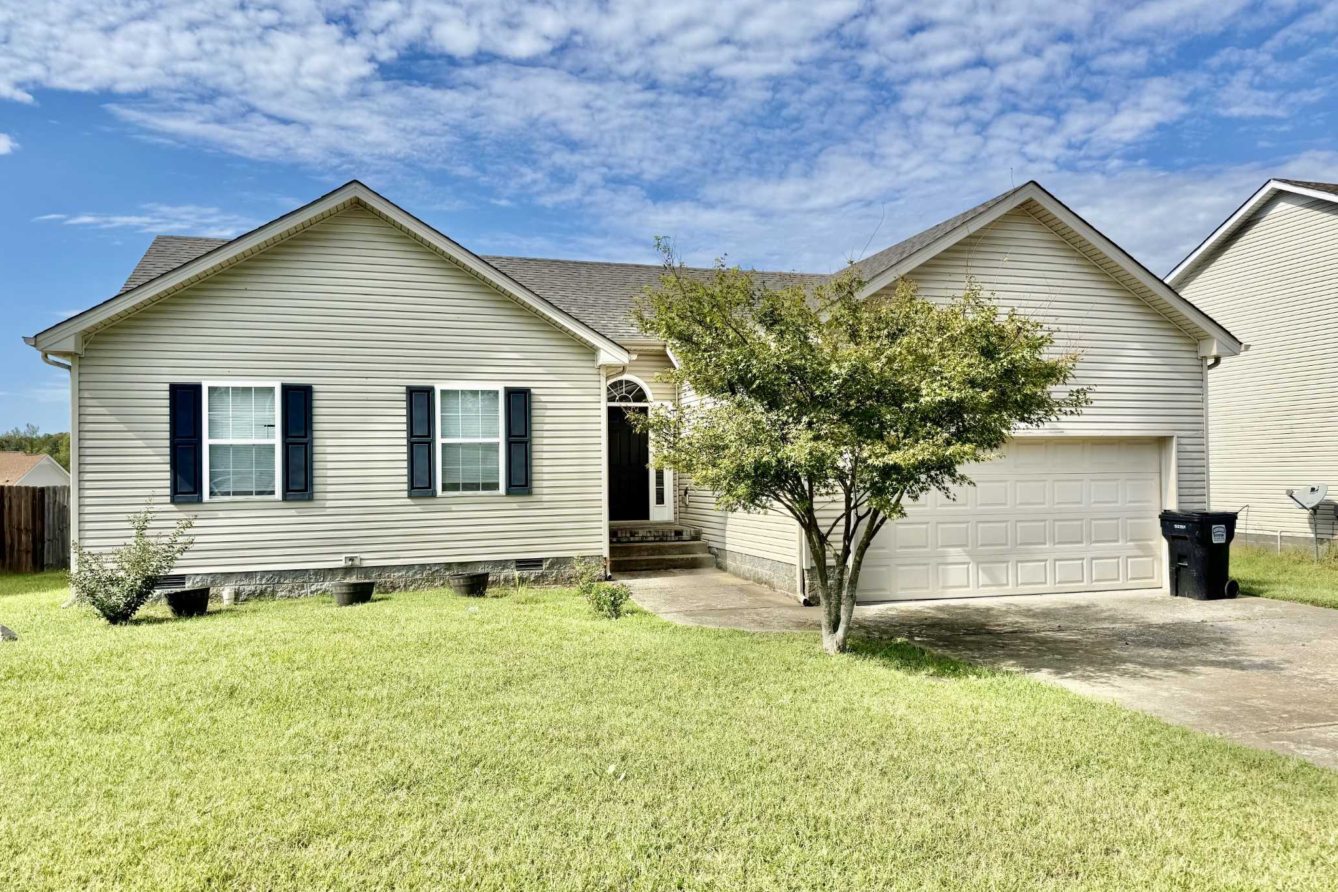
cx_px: 669
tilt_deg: +0.6
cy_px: 457
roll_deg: +0.7
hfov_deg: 71.5
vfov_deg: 51.3
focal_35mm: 25
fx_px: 929
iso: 80
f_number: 1.78
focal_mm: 6.76
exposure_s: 1/5319
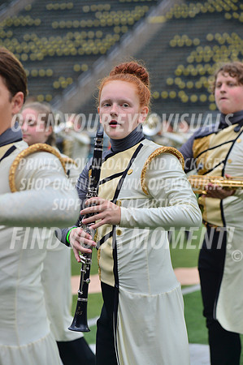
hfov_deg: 9.8
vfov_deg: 14.7
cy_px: 182
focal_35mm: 140
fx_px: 1421
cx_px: 122
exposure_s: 1/800
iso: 400
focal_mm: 140
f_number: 5.6
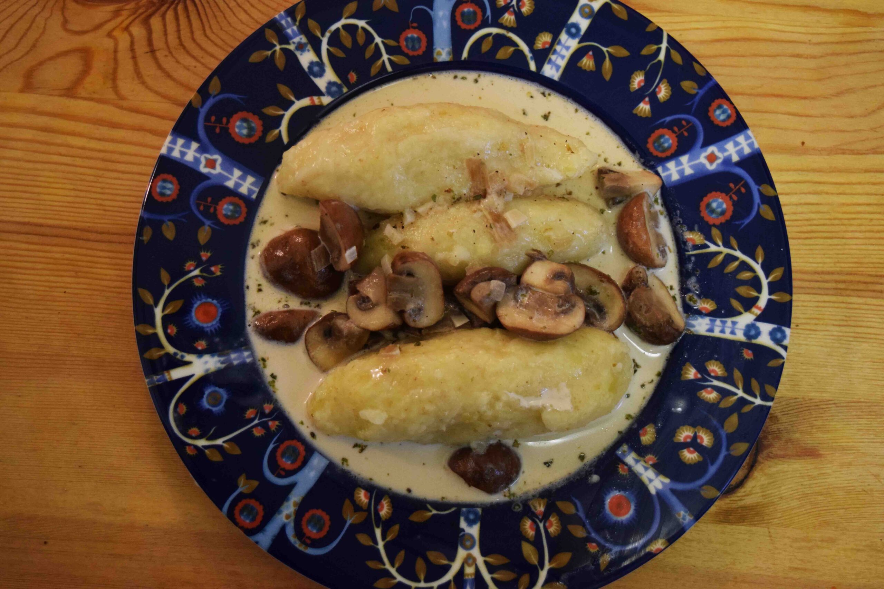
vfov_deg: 23.8
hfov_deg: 35.1
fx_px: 1400
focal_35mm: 57
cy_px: 294
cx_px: 442
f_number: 4.8
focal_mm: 38
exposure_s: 1/60
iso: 2500
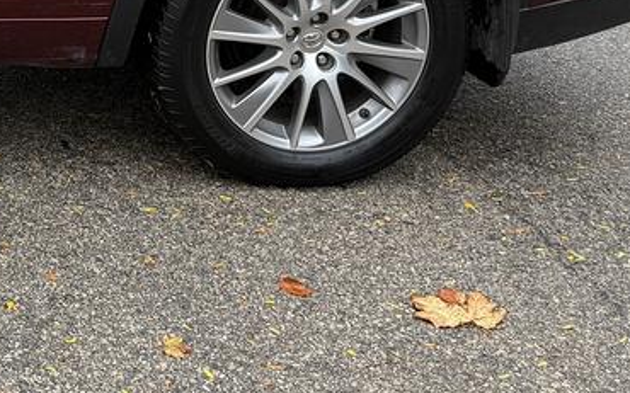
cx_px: -243
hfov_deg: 20.9
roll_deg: -2.0
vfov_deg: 14.2
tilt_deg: -13.4
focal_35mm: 88
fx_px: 1510
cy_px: -119
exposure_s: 1/361
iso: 100
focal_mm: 6.76
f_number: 1.78
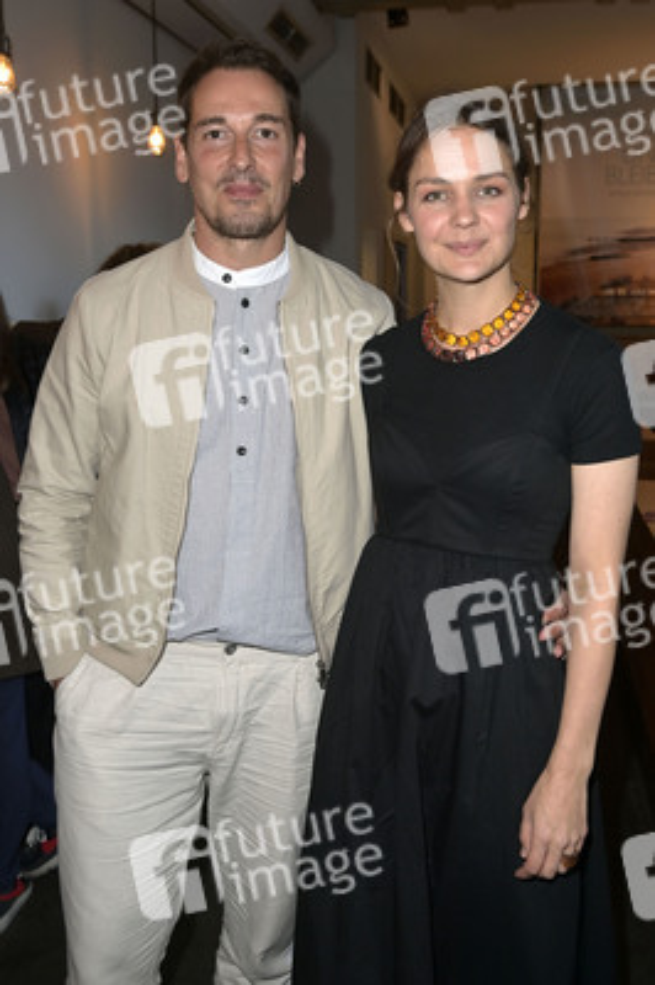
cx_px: 328
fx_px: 929
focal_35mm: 34
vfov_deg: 55.8
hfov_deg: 38.8
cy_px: 492
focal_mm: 34
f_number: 5.6
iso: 1250
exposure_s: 1/100
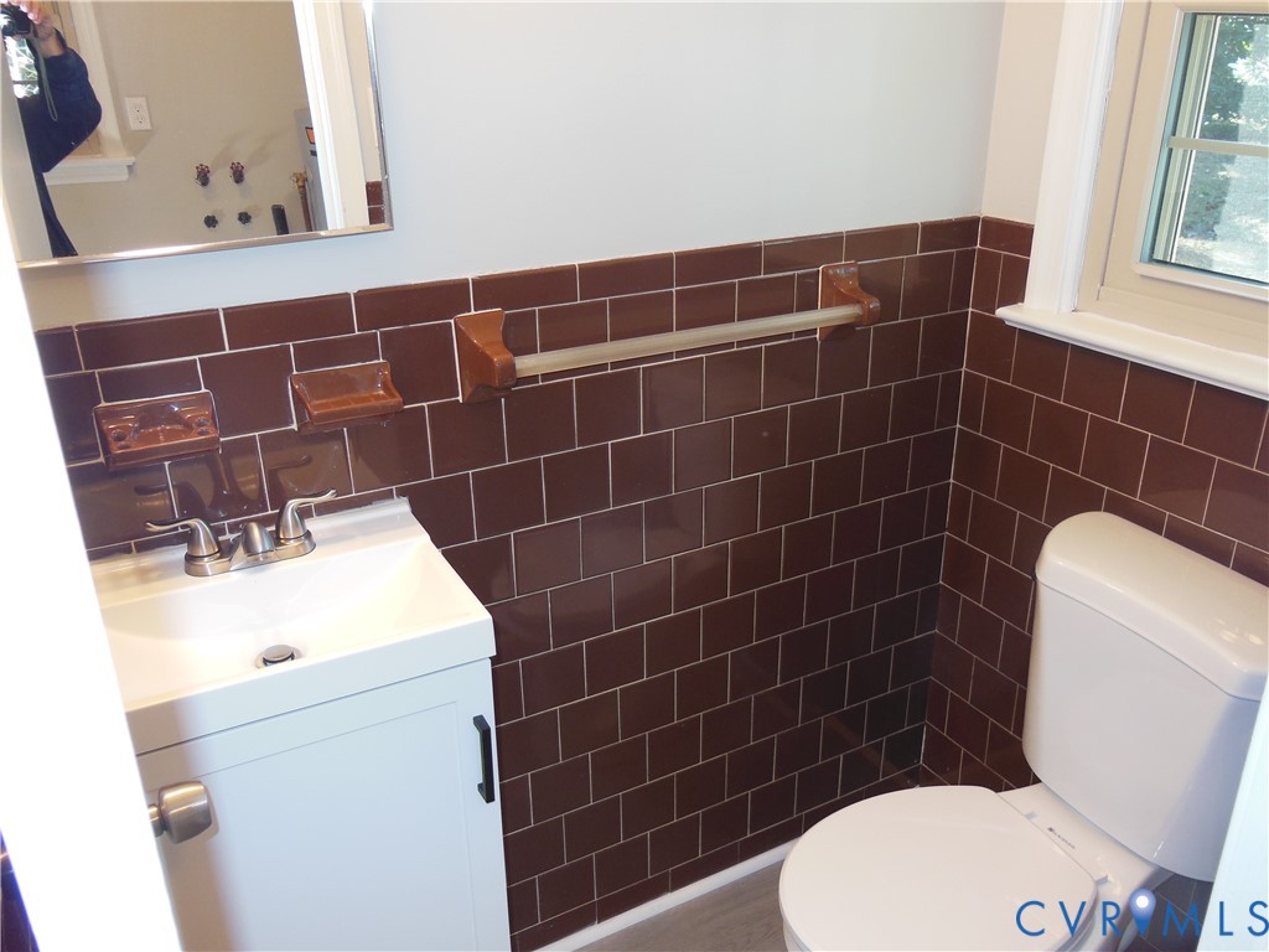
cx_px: 634
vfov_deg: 48.2
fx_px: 1063
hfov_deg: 61.7
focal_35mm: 29
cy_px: 476
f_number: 3.7
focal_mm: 5.2
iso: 200
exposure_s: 1/30
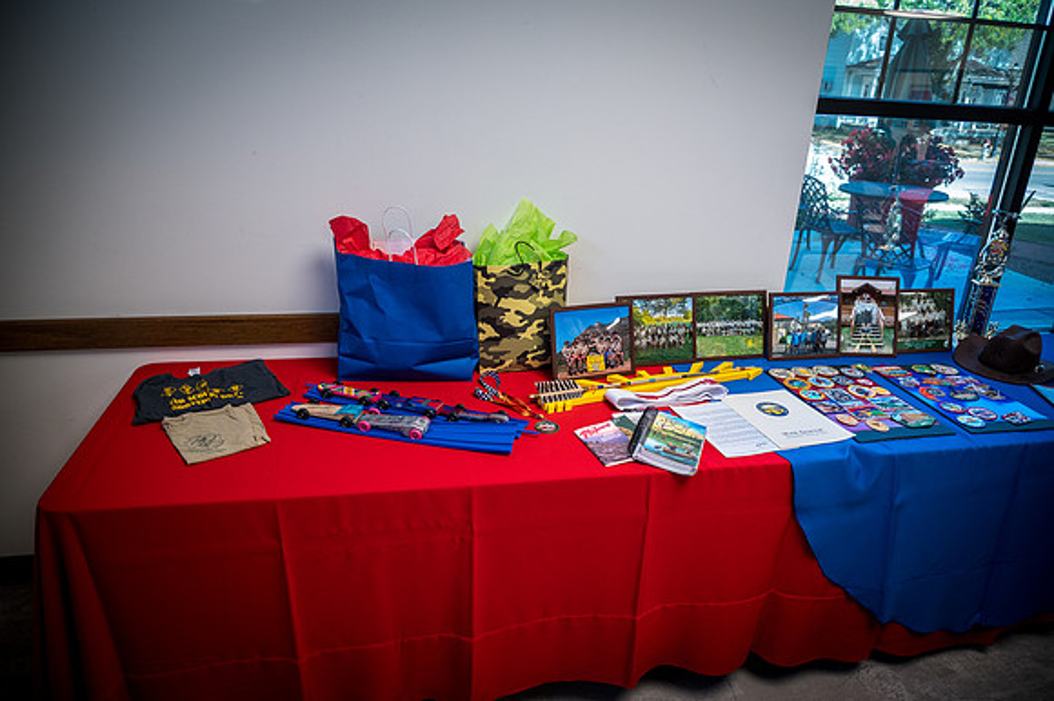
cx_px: 527
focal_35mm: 24
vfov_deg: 53.1
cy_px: 350
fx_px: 702
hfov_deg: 73.8
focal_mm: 24
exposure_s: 1/125
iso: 1250
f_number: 4
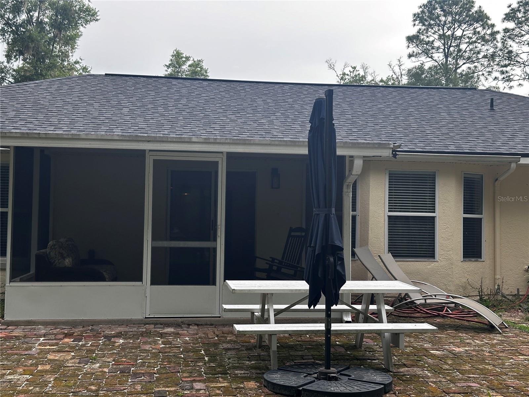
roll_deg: -1.1
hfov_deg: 39.7
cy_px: 198
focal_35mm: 48
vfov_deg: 30.3
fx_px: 734
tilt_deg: +1.6
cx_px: 264
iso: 64
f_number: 1.78
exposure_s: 1/513
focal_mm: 6.86
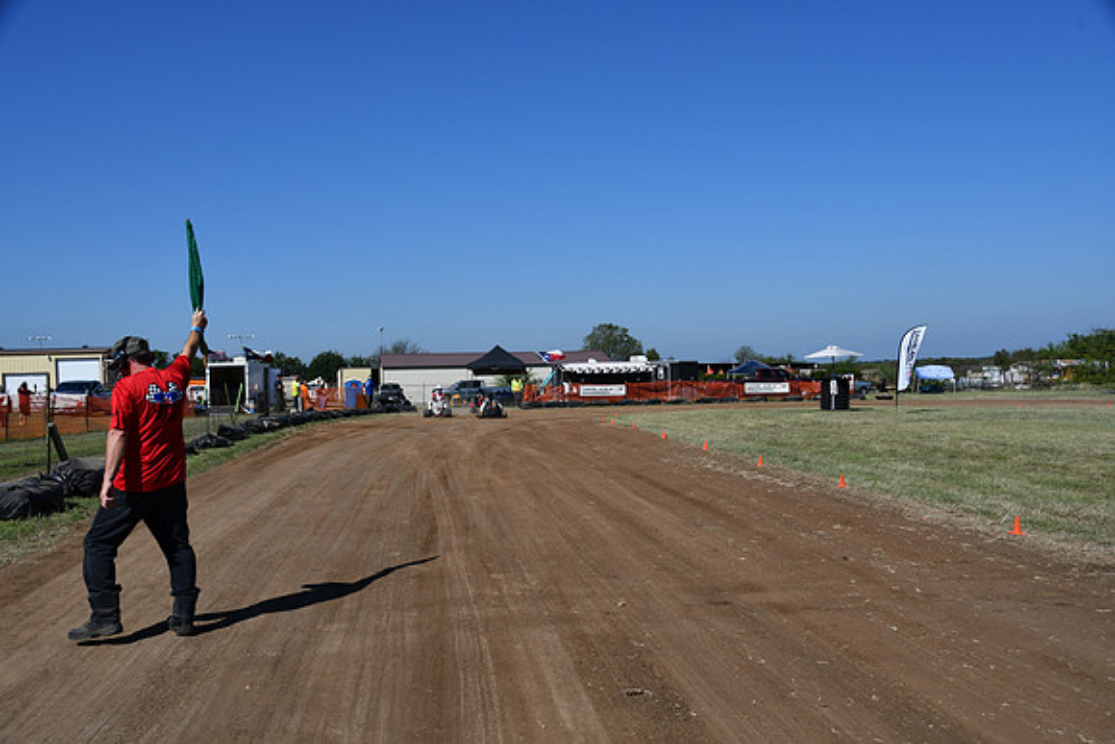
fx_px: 1022
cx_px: 558
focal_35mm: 33
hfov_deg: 57.2
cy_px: 372
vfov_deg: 40.0
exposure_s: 1/400
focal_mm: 22
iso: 100
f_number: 10
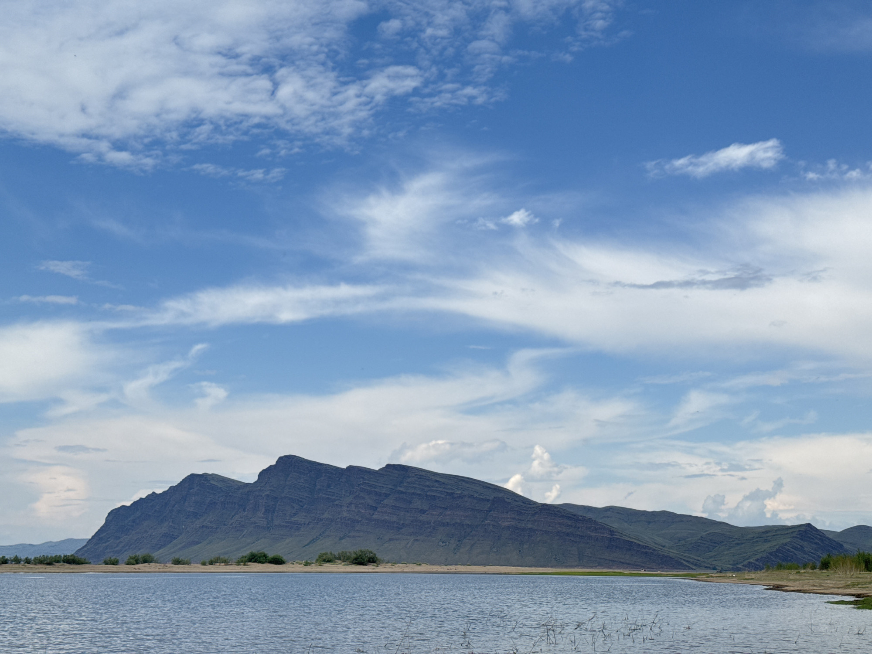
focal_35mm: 48
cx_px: 436
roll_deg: -0.1
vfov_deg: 30.3
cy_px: 327
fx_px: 1209
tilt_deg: +10.8
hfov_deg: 39.7
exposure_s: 1/3817
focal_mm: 6.76
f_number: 1.78
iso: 64
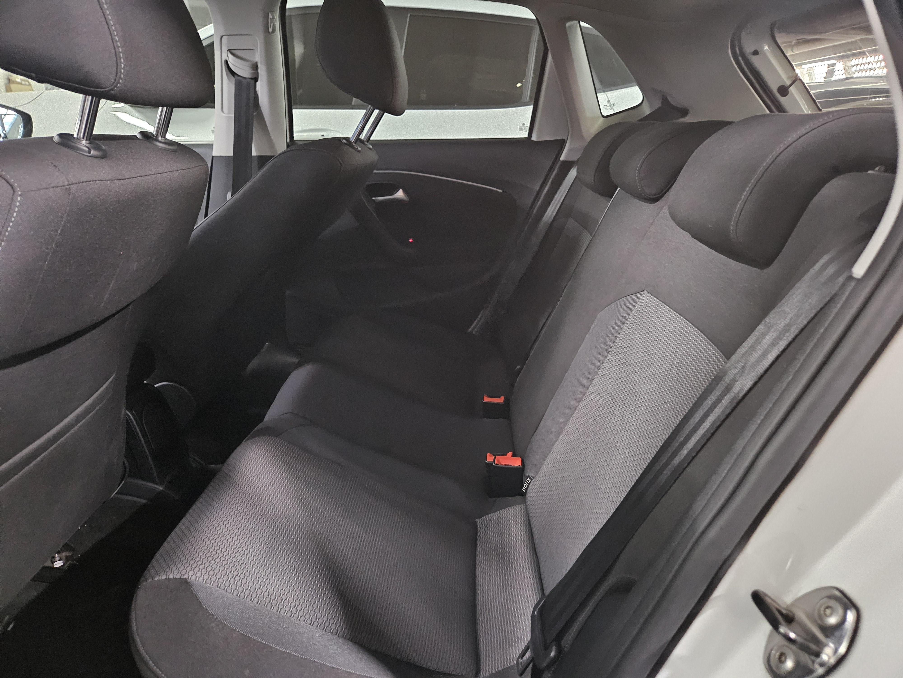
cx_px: 452
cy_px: 339
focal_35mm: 23
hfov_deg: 73.9
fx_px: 600
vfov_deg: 58.9
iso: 1600
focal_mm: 5.4
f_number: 1.8
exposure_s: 1/15
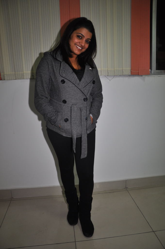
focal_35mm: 27
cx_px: 82
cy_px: 124
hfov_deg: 47.8
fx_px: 186
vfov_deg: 67.4
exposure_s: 1/100
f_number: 5
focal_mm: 18
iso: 400
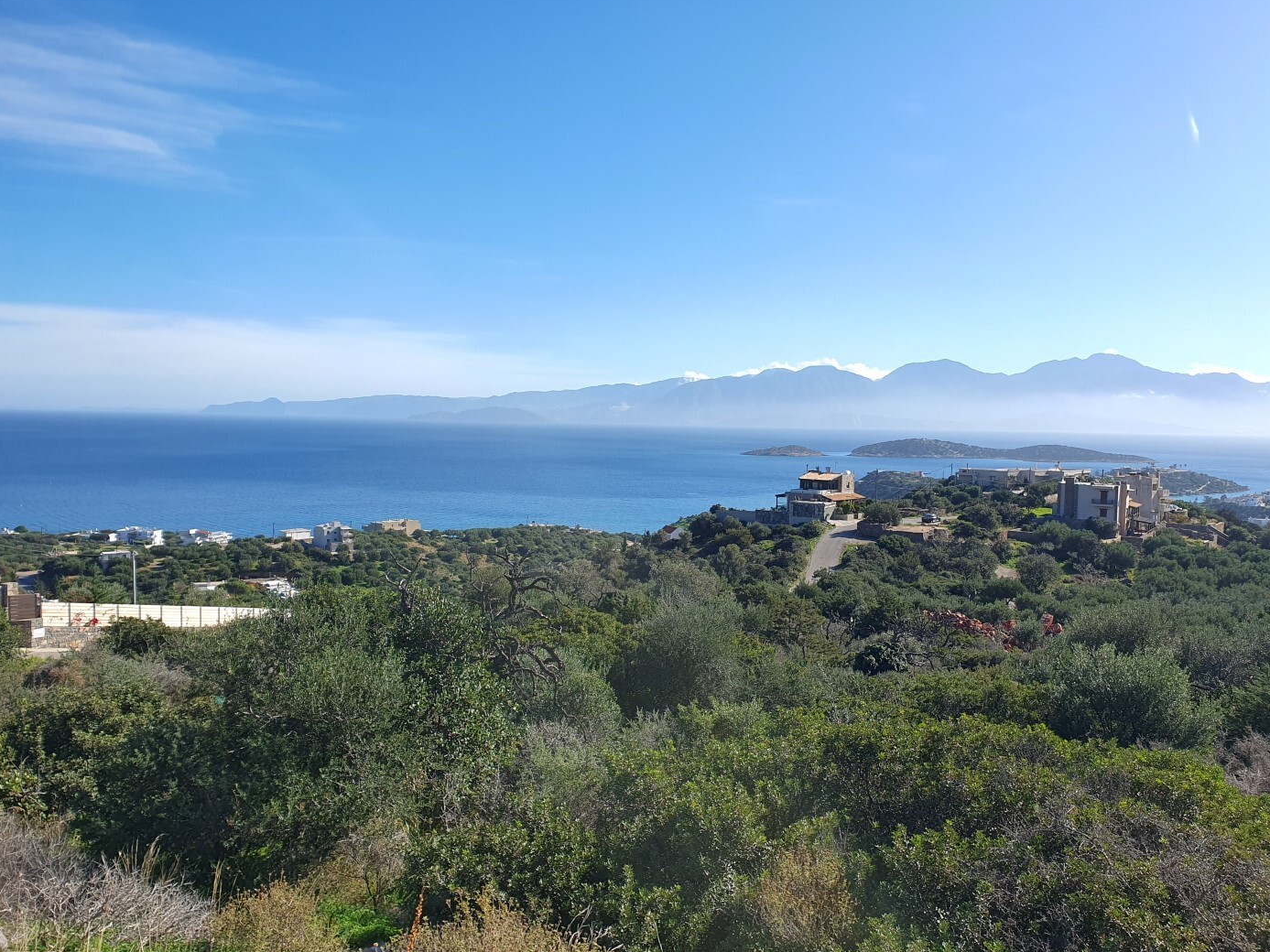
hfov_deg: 65.3
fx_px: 990
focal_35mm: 27
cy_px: 466
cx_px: 642
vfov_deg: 51.3
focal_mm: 4.32
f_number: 2.4
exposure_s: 1/1448
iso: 50
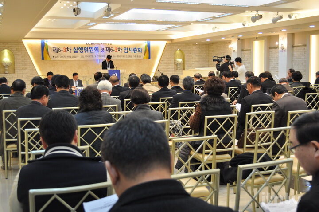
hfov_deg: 46.5
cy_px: 106
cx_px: 160
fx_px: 372
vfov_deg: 31.8
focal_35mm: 42
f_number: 4.5
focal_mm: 28
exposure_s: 1/40
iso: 500
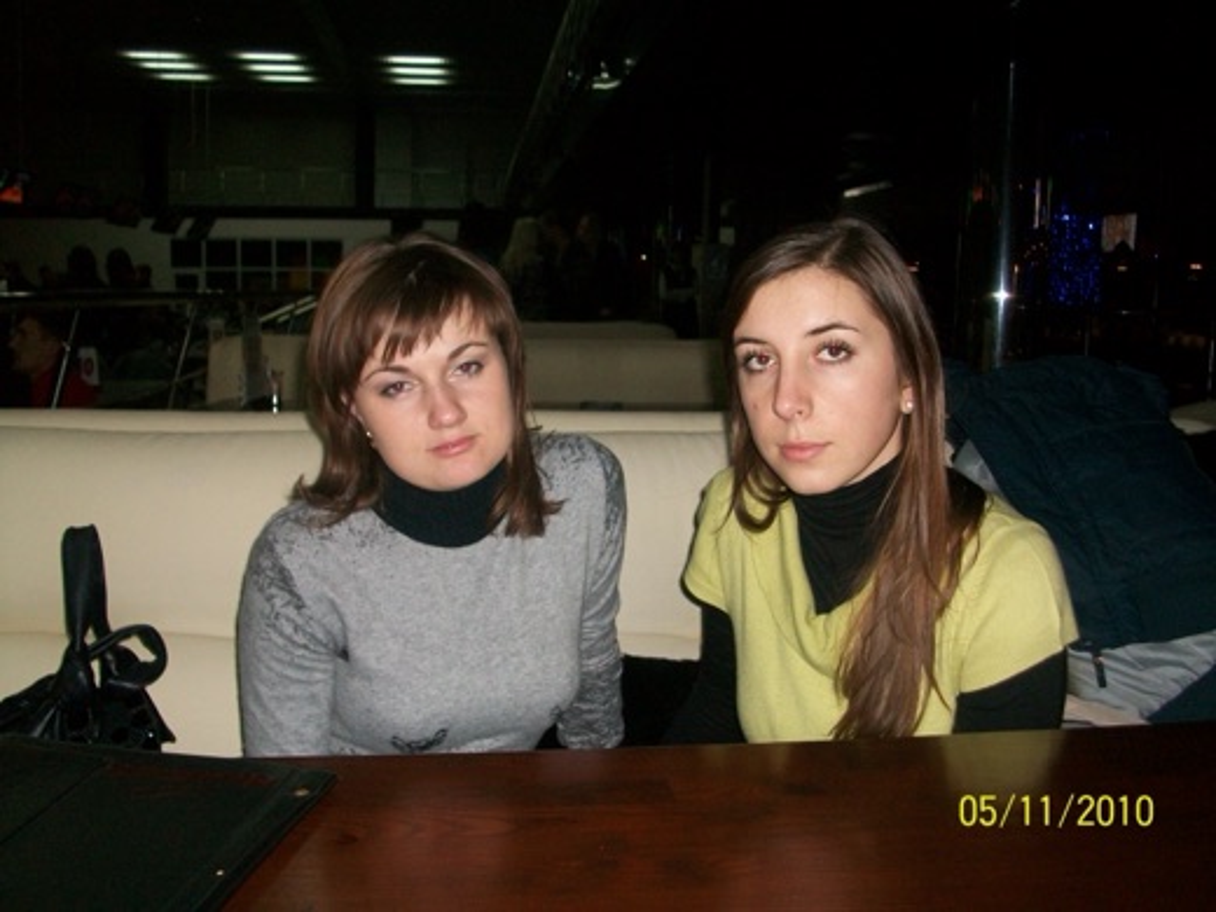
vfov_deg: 41.8
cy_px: 456
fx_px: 1194
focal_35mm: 34
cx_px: 608
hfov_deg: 54.0
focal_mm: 5.7
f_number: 2.8
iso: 120
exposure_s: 1/60
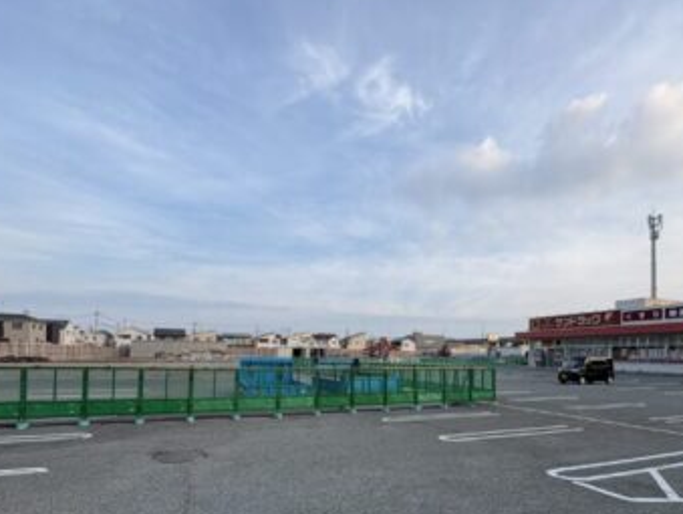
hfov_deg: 81.6
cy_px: 345
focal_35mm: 20
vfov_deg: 64.3
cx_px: 364
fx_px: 395
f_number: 2.2
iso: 40
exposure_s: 1/495
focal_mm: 2.22
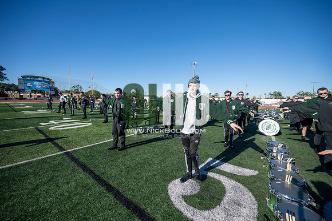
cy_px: 110
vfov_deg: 81.2
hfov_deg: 104.2
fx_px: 129
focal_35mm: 14
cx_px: 166
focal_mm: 14
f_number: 4
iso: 160
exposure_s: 1/2000
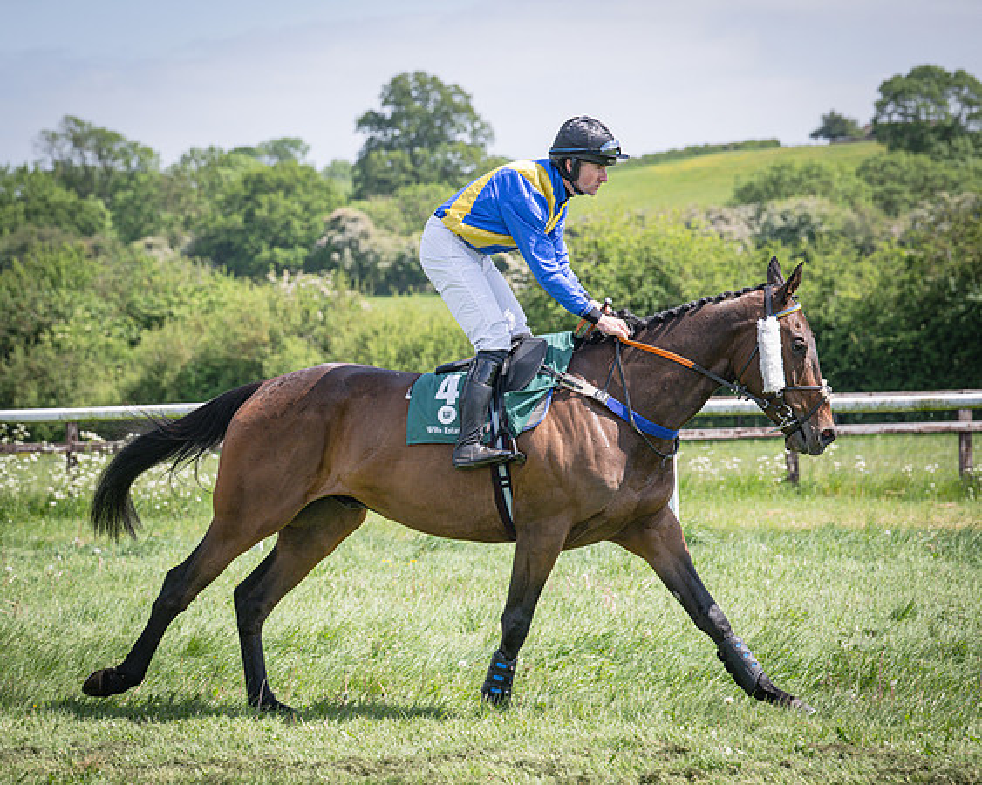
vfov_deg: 12.4
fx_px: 3599
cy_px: 392
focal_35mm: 124
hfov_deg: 15.5
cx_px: 393
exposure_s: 1/1600
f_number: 5
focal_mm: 110
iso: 400
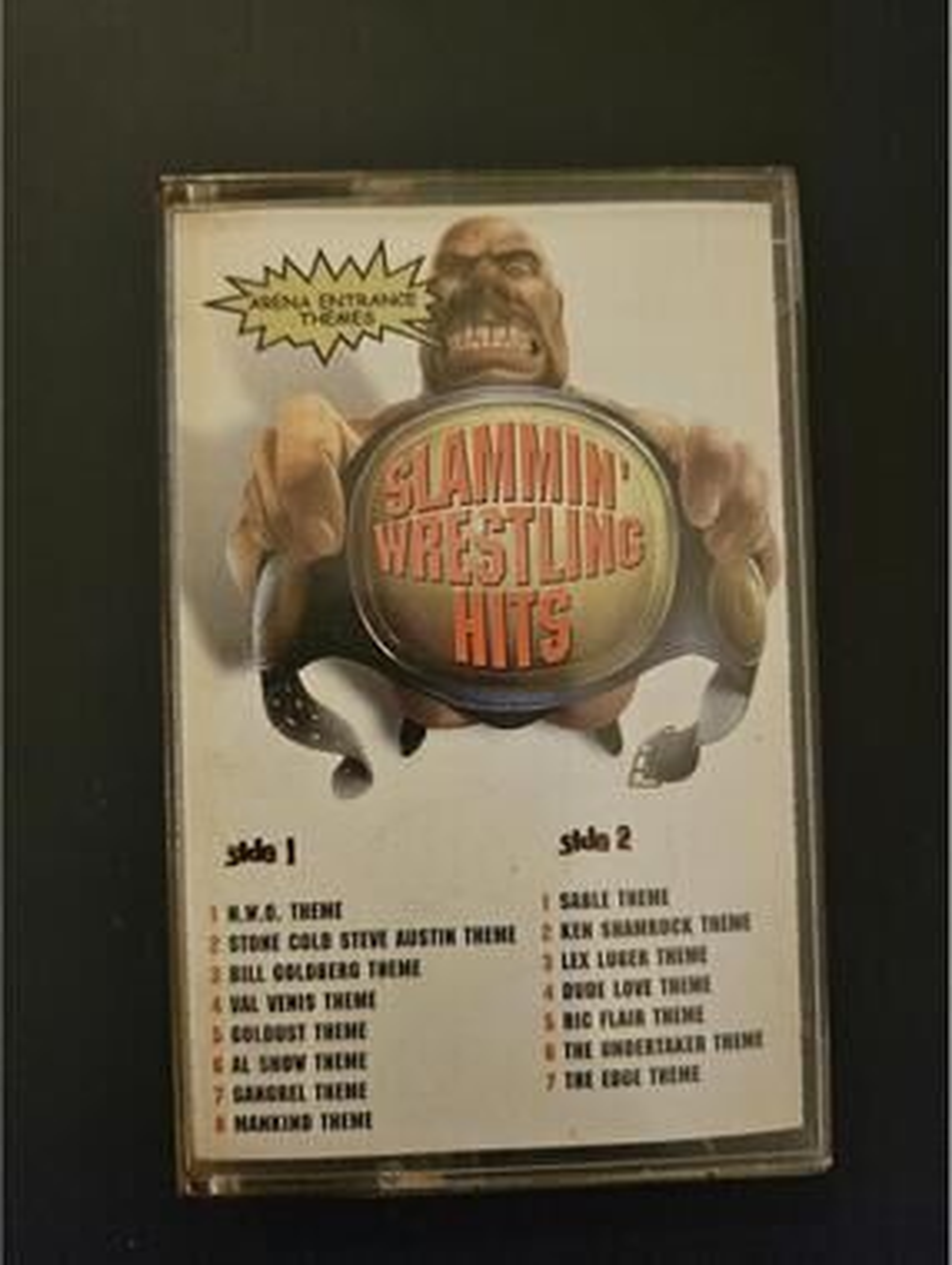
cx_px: 476
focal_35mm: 24
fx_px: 878
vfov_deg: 71.5
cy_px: 632
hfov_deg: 56.9
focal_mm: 5
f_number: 1.8
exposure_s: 1/24
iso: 800
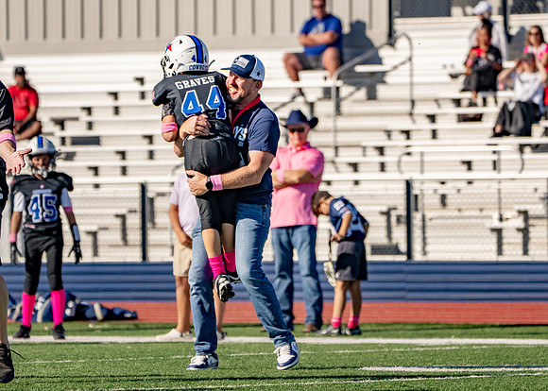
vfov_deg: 3.9
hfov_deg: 5.5
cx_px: 281
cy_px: 201
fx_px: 5744
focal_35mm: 369
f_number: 5.6
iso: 320
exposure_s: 1/2500
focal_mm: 247
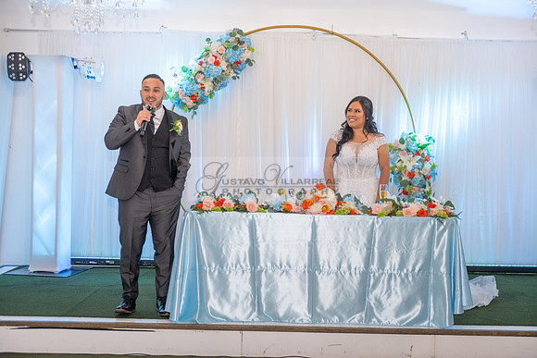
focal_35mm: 48
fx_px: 716
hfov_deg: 41.1
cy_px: 179
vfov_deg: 28.1
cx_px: 268
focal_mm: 48
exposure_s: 1/160
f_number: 3.2
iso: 1000
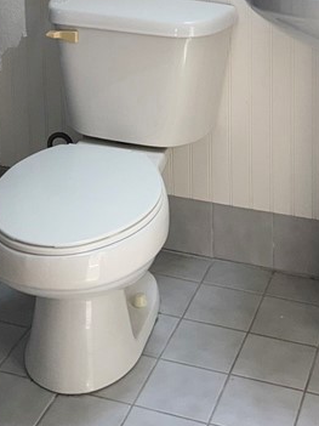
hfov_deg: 20.9
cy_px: -59
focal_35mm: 70
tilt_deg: -10.9
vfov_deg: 25.5
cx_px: 98
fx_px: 861
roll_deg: +1.5
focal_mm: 6.76
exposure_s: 1/662
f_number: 1.78
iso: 50
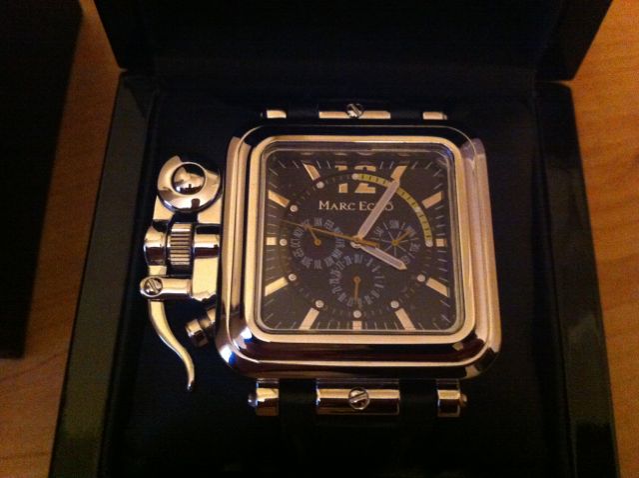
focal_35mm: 35
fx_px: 645
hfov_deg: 52.7
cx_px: 320
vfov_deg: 40.6
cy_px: 239
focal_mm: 3.85
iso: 1000
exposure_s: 1/15
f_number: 2.8
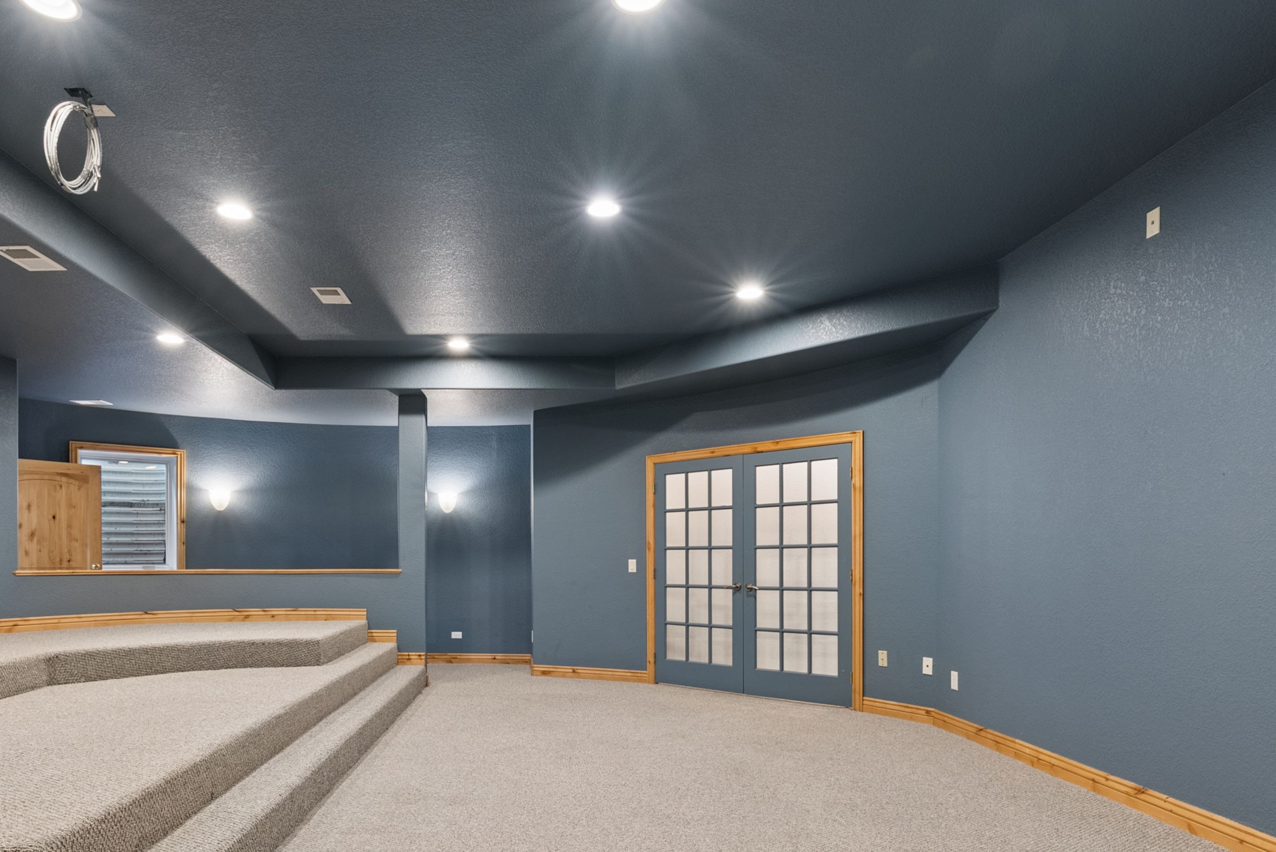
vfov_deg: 55.9
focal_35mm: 22
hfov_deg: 77.9
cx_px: 530
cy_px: 575
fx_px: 780
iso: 500
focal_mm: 15
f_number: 9
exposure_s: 1/3.33
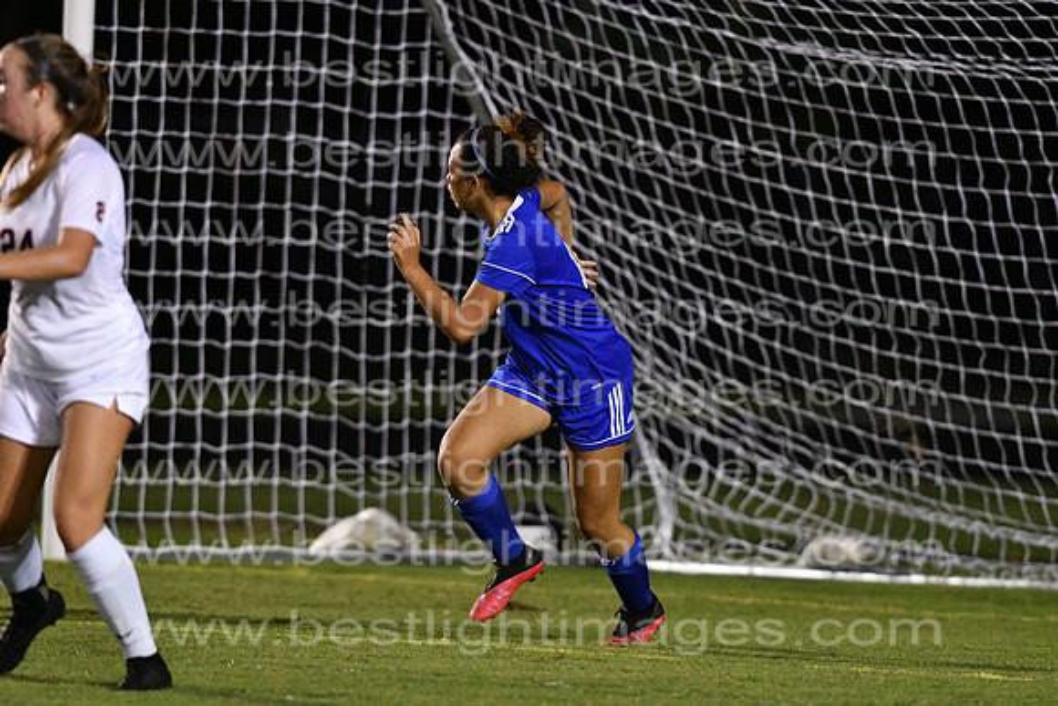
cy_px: 353
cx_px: 529
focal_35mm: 450
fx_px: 13227
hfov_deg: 4.6
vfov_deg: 3.1
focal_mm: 300
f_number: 3.5
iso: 10000
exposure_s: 1/640
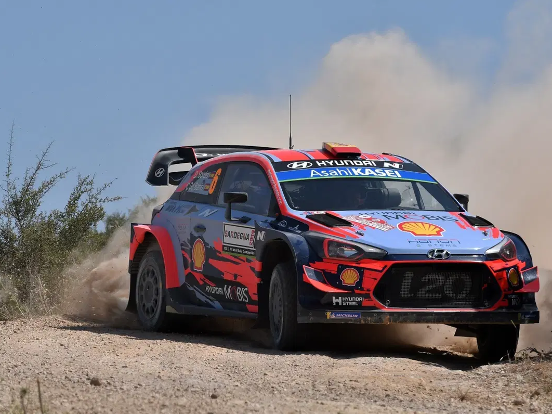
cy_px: 208
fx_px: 5197
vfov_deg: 4.6
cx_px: 309
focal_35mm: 326
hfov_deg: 6.1
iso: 125
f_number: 9
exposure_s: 1/640
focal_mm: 200
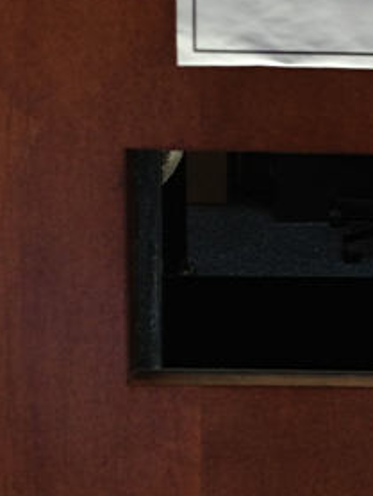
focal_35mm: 109
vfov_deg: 18.0
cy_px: 176
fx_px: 1564
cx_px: 364
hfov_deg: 13.4
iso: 64
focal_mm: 4.28
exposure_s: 1/30
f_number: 2.4
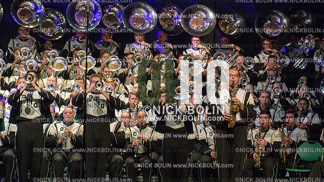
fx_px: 1975
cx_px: 183
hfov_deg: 9.4
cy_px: 90
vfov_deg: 5.3
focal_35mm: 230
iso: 8000
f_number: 5.6
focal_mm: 190
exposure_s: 1/400
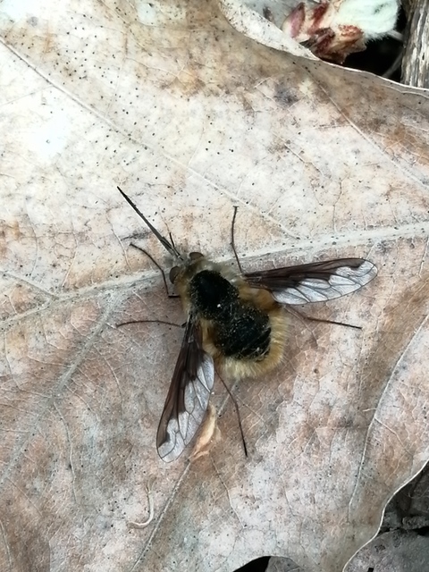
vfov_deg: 18.9
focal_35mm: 104
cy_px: 286
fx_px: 1719
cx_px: 214
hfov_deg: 14.2
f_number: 1.8
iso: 50
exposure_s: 1/198
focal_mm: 3.46
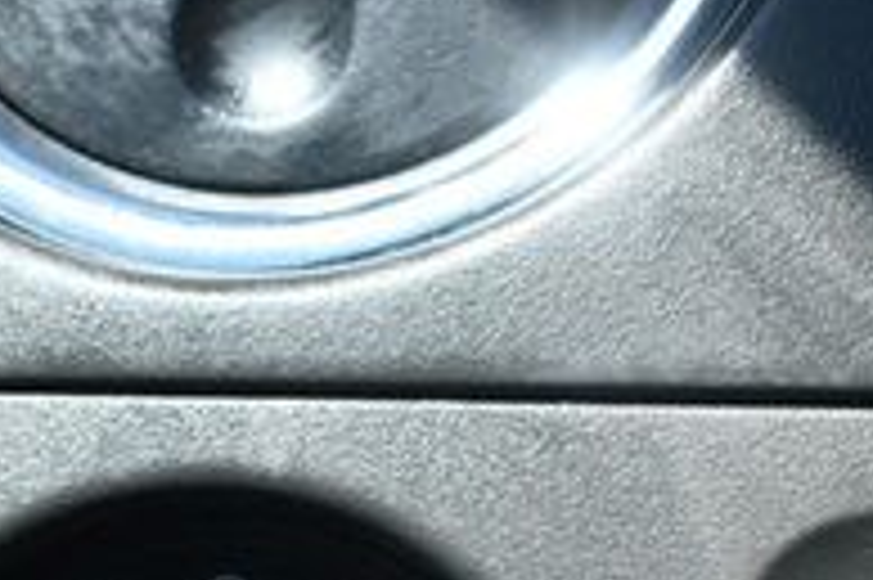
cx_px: 252
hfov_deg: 17.1
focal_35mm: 119
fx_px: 2883
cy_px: 782
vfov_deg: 11.2
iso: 280
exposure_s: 1/250
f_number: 5.6
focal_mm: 24
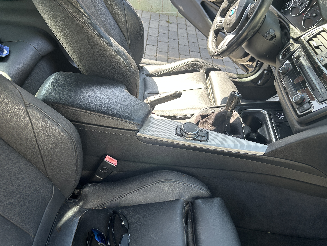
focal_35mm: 26
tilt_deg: -41.9
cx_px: 164
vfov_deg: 53.1
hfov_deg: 67.3
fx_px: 246
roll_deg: +0.7
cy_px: 123
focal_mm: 5.7
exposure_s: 1/184
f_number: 1.5
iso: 40
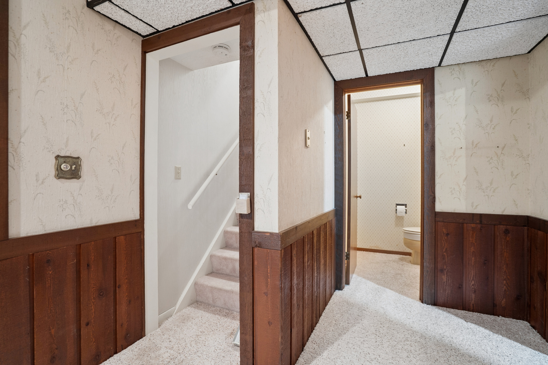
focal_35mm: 16
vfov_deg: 73.7
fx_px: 244
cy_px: 182
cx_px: 274
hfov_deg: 96.7
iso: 200
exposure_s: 1/2.5
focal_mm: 16
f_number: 4
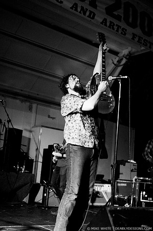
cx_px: 76
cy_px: 116
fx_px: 288
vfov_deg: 43.6
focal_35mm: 45
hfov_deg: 29.8
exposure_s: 1/250
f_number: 1.8
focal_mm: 30
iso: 1000
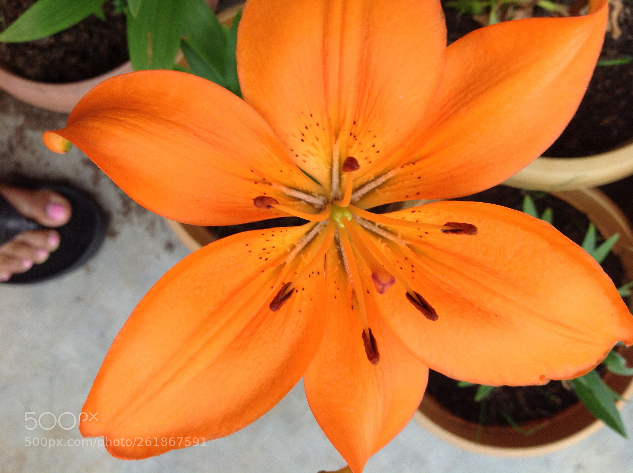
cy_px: 236
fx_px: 639
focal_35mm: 35
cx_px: 316
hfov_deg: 52.7
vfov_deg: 40.6
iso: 64
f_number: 2.4
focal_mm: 4.28
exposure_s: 1/30
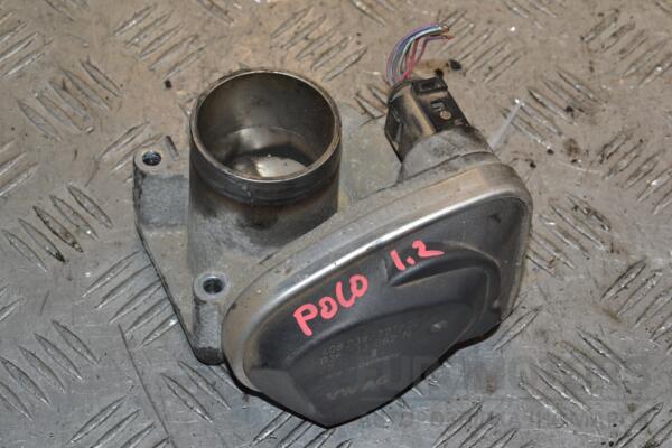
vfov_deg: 13.0
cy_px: 224
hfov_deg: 19.5
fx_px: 1960
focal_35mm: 105
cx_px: 336
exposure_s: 1/200
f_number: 10
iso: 800
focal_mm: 70
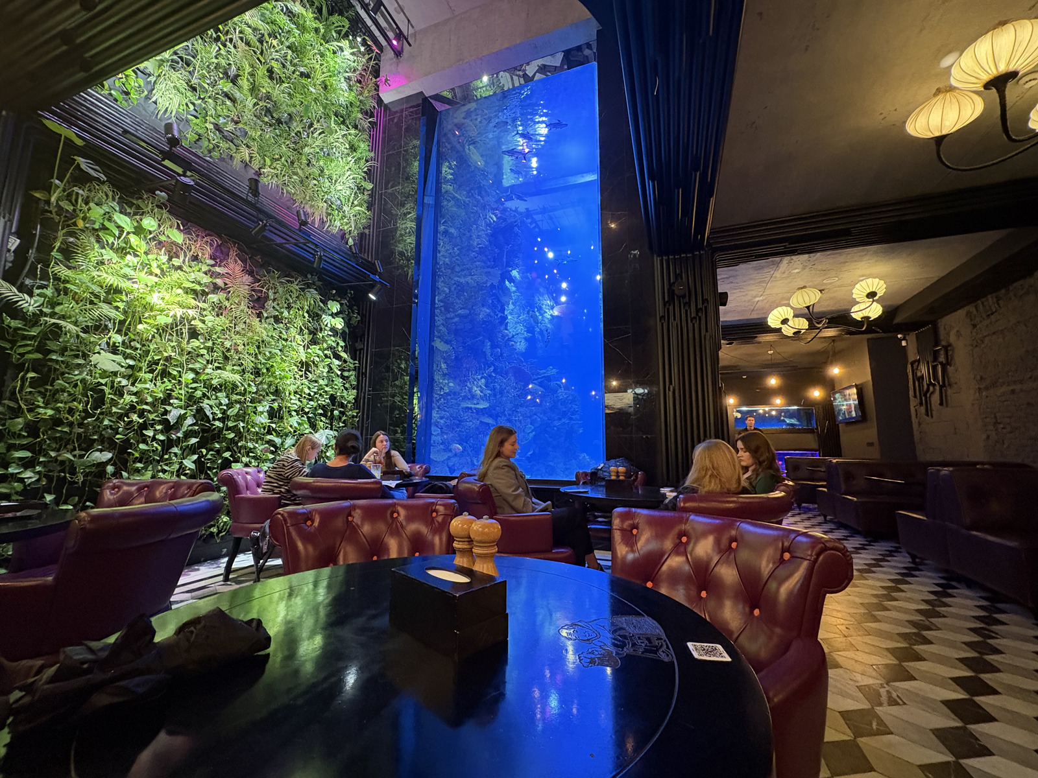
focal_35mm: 14
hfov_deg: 102.1
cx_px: 519
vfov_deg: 85.7
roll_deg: -0.3
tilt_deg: +8.0
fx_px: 420
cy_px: 389
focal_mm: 2.22
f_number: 2.2
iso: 800
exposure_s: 1/33
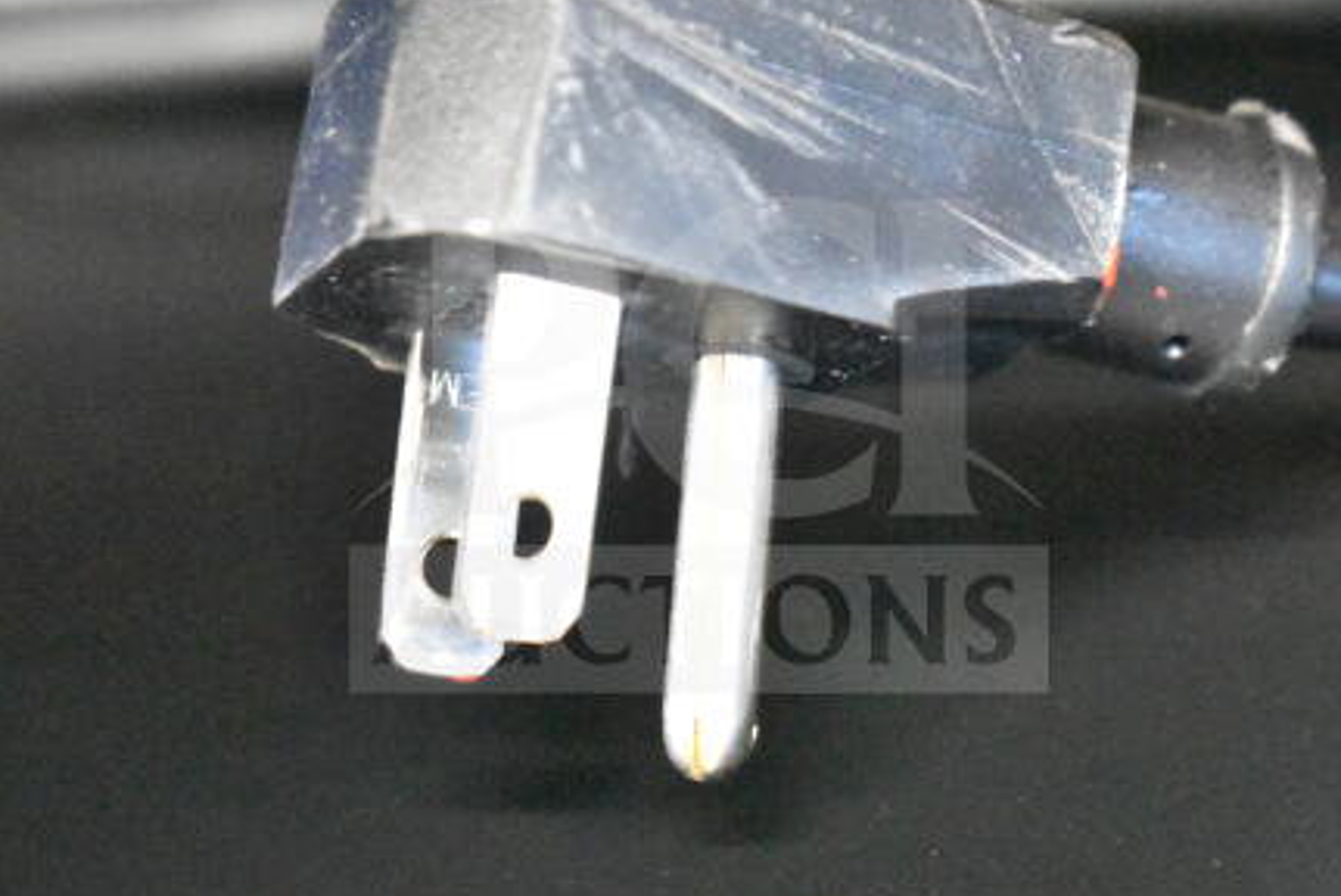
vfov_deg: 11.8
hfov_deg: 17.5
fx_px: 4350
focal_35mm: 117
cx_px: 697
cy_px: 446
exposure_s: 1/50
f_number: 5.6
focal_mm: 55
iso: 25600
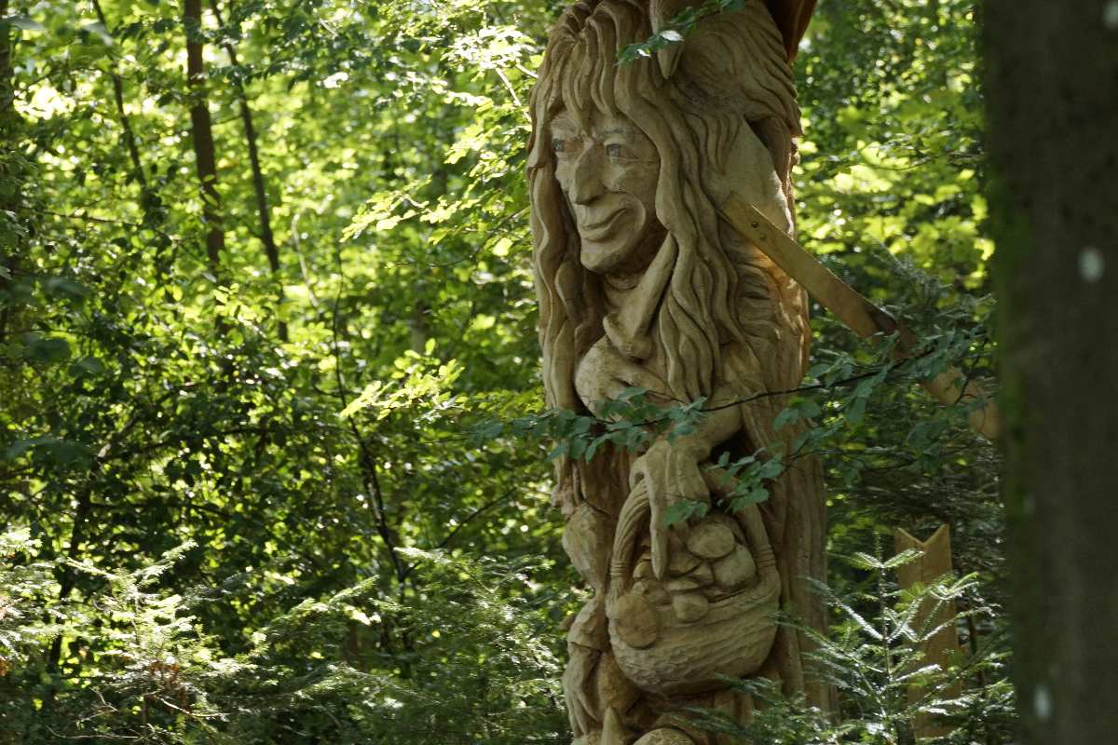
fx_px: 10713
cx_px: 559
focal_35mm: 345
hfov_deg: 6.0
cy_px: 372
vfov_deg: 4.0
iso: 1000
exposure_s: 1/100
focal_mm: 230
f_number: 7.1
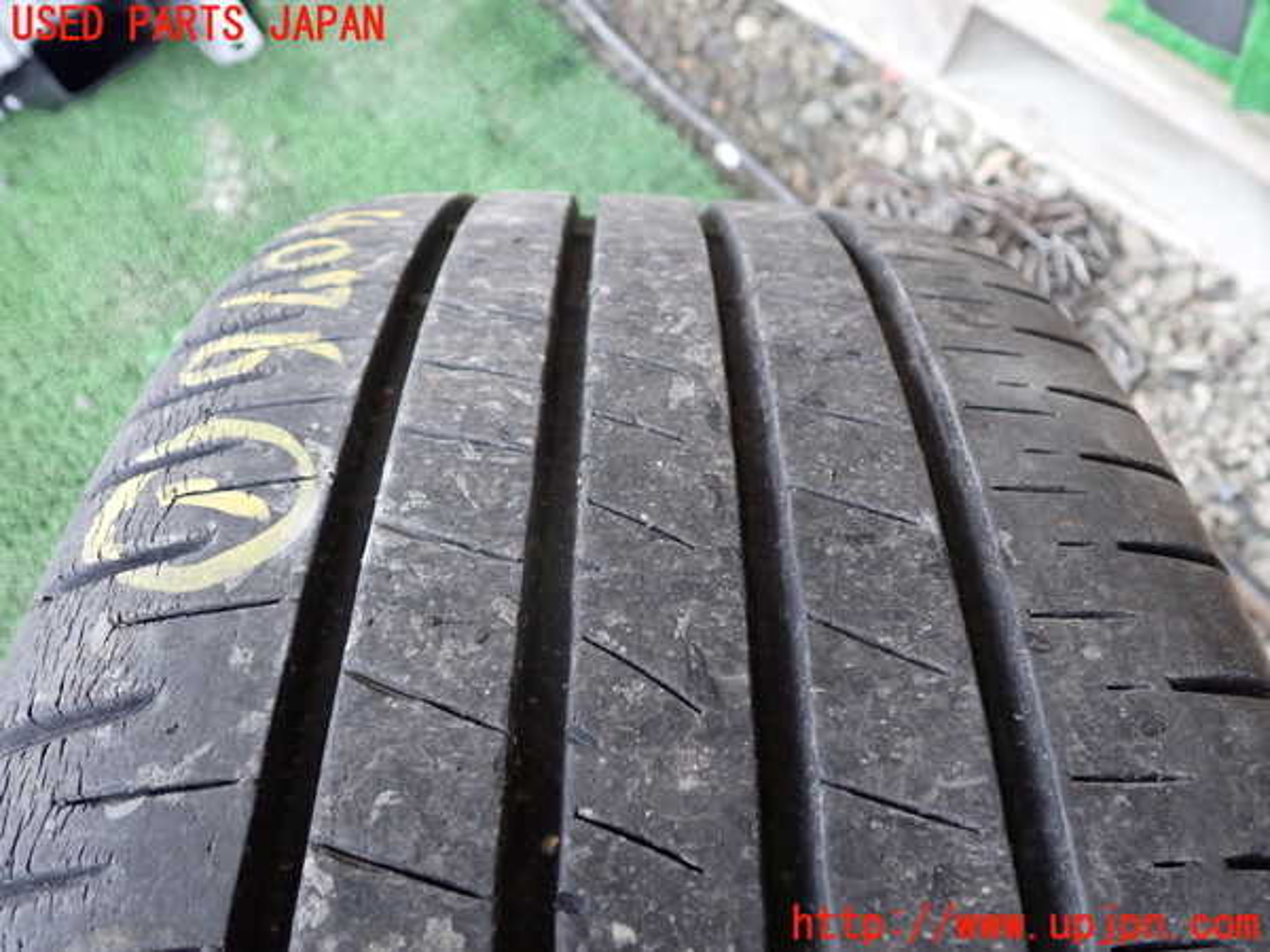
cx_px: 635
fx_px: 1101
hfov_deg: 60.0
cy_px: 476
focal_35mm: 30
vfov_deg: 46.8
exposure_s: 1/50
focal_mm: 5.4
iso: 200
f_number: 2.3
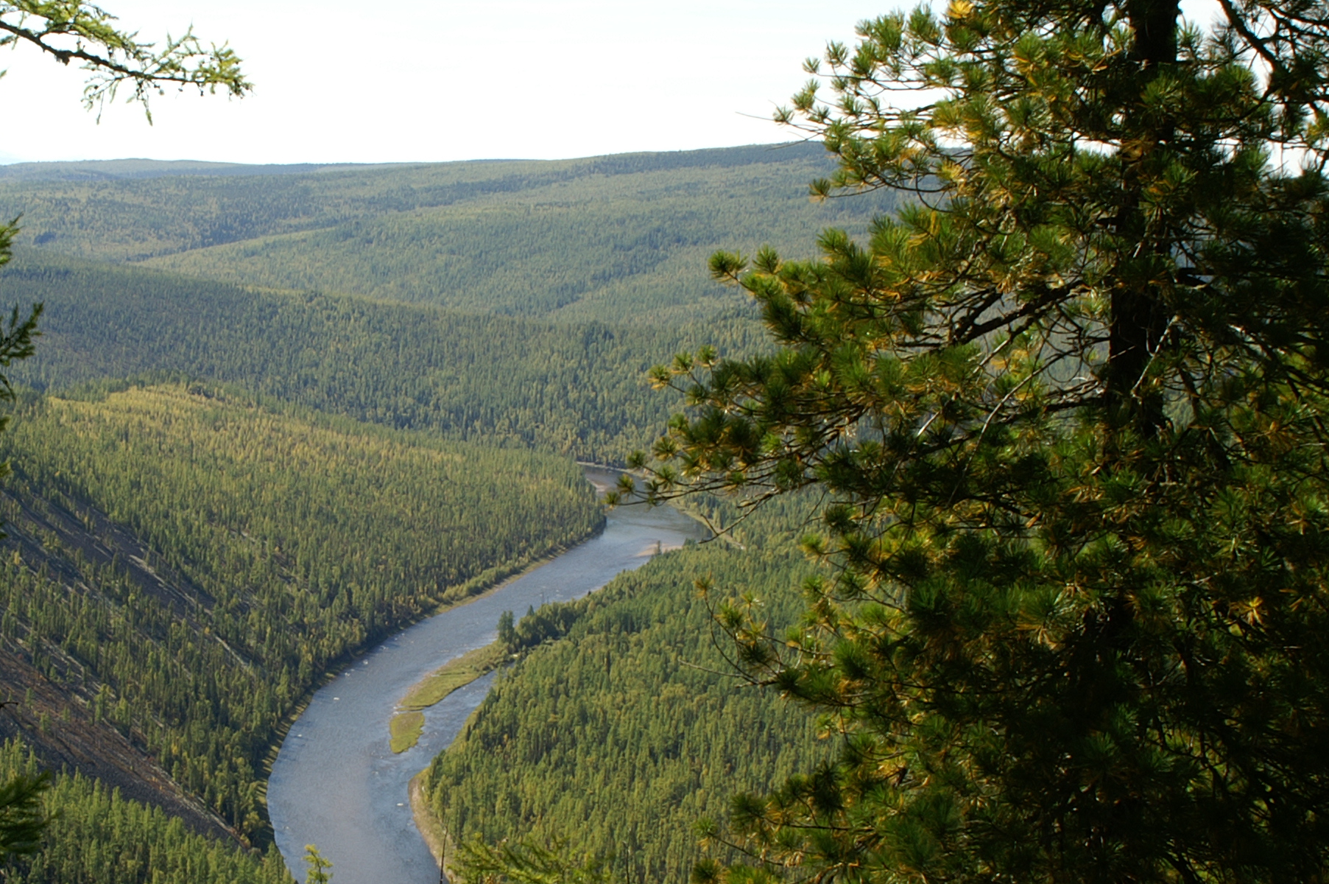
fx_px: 2582
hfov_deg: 28.5
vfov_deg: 19.4
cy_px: 575
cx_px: 359
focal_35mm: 70
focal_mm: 28
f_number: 22
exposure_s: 1/30
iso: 100
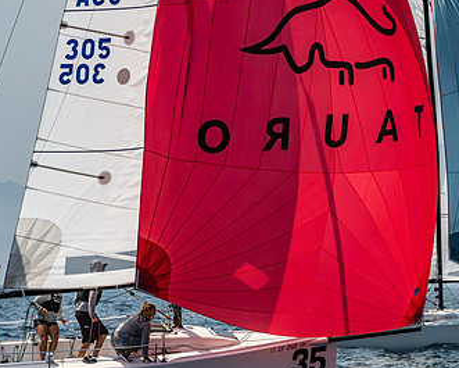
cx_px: 252
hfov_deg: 6.4
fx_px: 4077
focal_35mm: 300
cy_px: 165
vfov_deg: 5.2
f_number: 6.3
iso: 125
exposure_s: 1/1250
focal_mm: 175
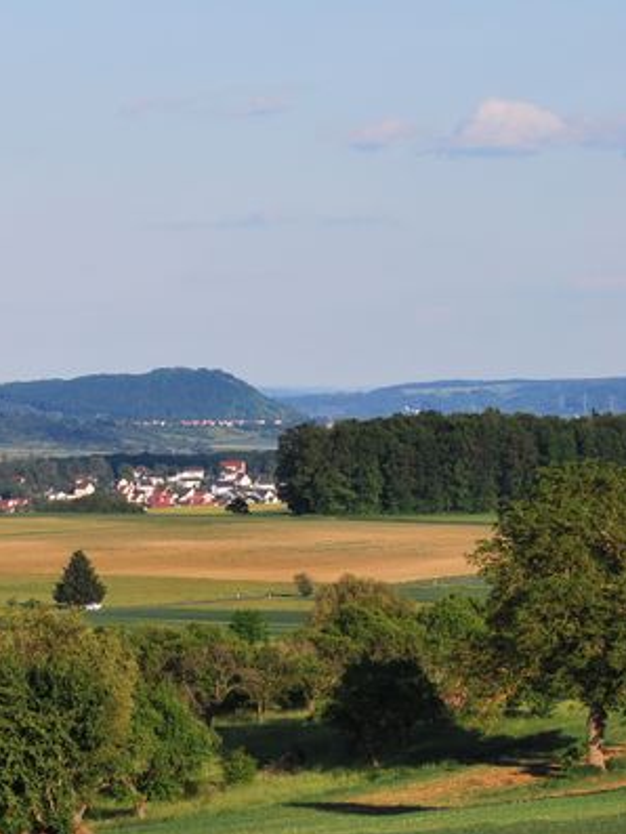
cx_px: 4
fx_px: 5512
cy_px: 416
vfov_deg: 8.7
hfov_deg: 6.5
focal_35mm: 229
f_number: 7.1
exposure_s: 1/800
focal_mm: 105
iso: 200
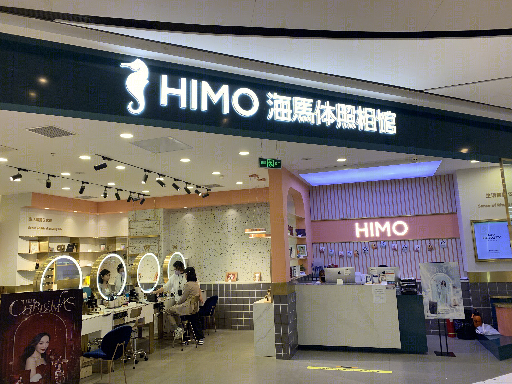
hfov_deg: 67.3
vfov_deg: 53.1
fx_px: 385
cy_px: 192
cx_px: 256
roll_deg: +2.1
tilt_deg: +10.3
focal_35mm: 26
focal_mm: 4.25
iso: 50
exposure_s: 1/100
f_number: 1.8
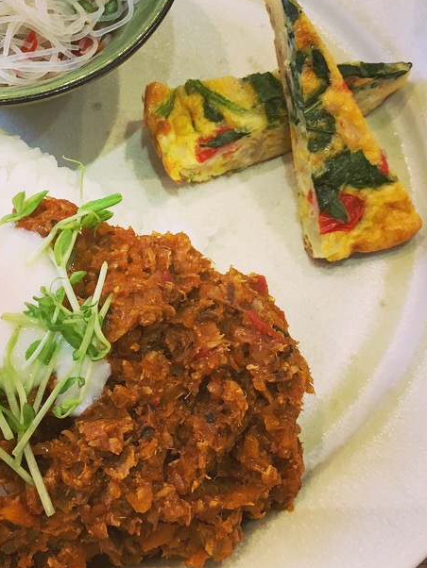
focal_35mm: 52
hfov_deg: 28.0
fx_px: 855
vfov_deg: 36.6
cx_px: 189
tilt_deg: -63.0
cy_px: 218
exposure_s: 1/30
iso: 40
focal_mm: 4.15
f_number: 2.2
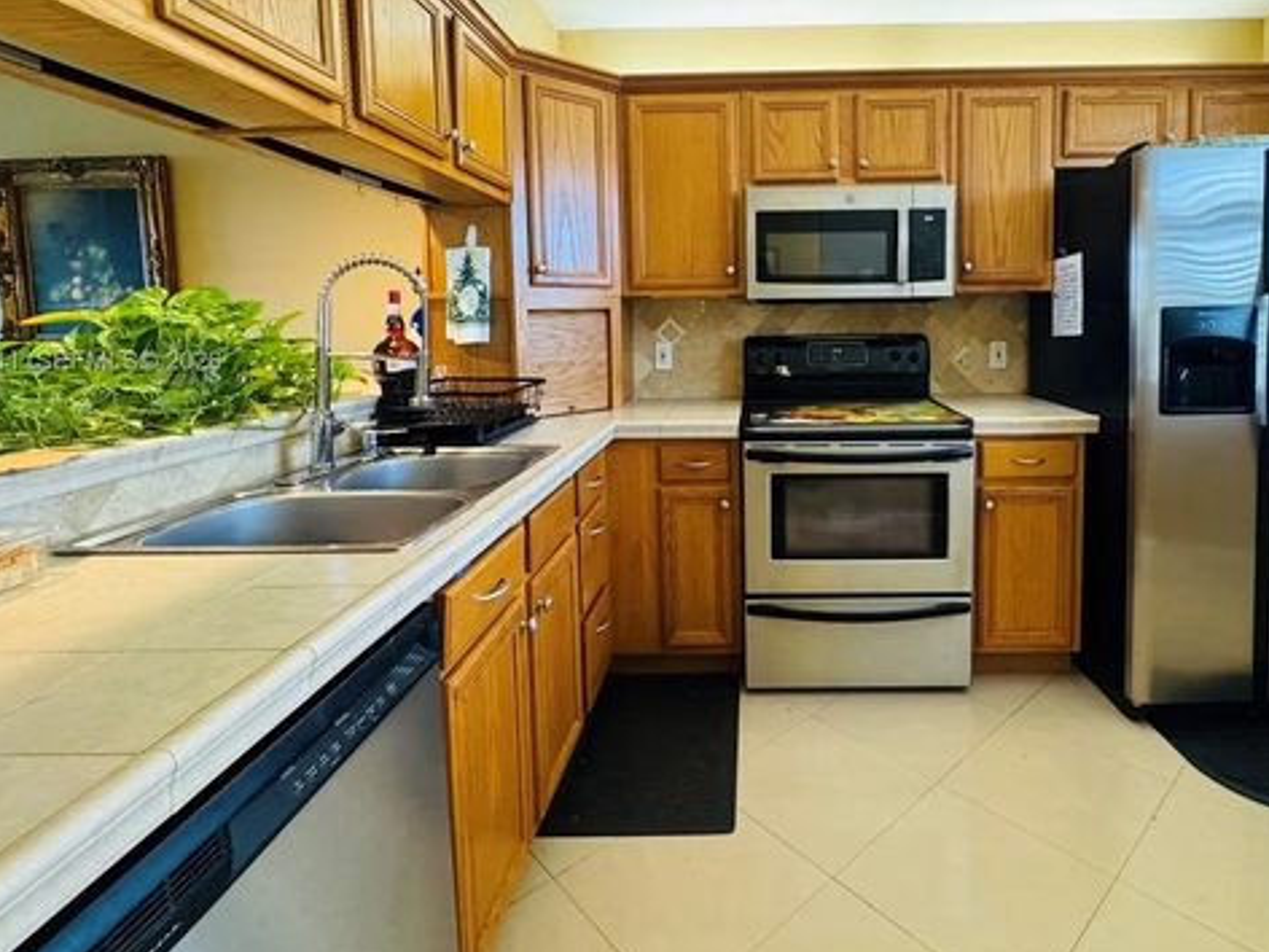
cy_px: 363
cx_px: 747
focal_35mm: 19
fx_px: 697
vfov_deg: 67.7
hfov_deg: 83.8
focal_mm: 2.22
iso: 500
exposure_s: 1/60
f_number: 2.2
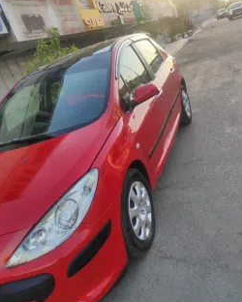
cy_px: 149
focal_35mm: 30
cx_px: 136
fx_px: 268
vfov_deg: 58.7
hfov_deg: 48.4
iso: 50
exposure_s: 1/167
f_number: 1.89
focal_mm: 5.89
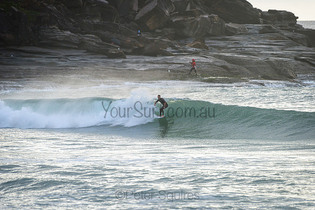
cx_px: 158
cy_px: 105
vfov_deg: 2.7
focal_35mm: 503
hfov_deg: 4.1
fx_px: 4400
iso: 280
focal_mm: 500
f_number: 5.6
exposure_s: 1/1000
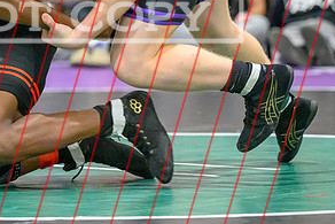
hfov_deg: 6.7
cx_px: 66
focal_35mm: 306
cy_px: 94
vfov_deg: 4.5
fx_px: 2849
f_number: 2.8
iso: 16000
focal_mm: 115
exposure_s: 1/800
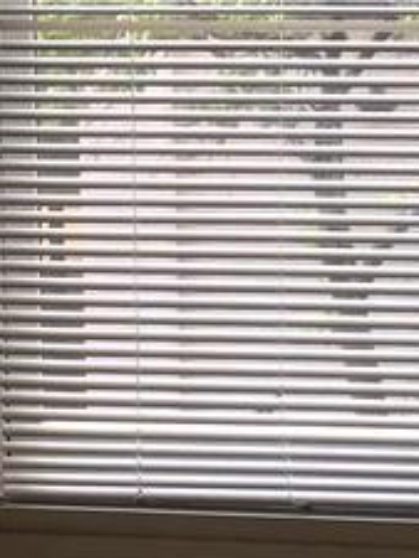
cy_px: -30
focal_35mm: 139
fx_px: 2241
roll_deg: +0.8
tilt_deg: -10.6
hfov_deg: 10.6
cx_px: 50
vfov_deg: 13.9
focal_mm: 4.15
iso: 25
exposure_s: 1/60
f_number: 2.2
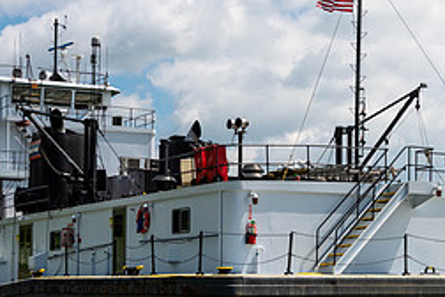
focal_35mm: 93
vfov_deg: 14.7
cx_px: 249
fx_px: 1149
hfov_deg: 21.9
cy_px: 213
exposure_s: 1/250
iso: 100
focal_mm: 40
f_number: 10
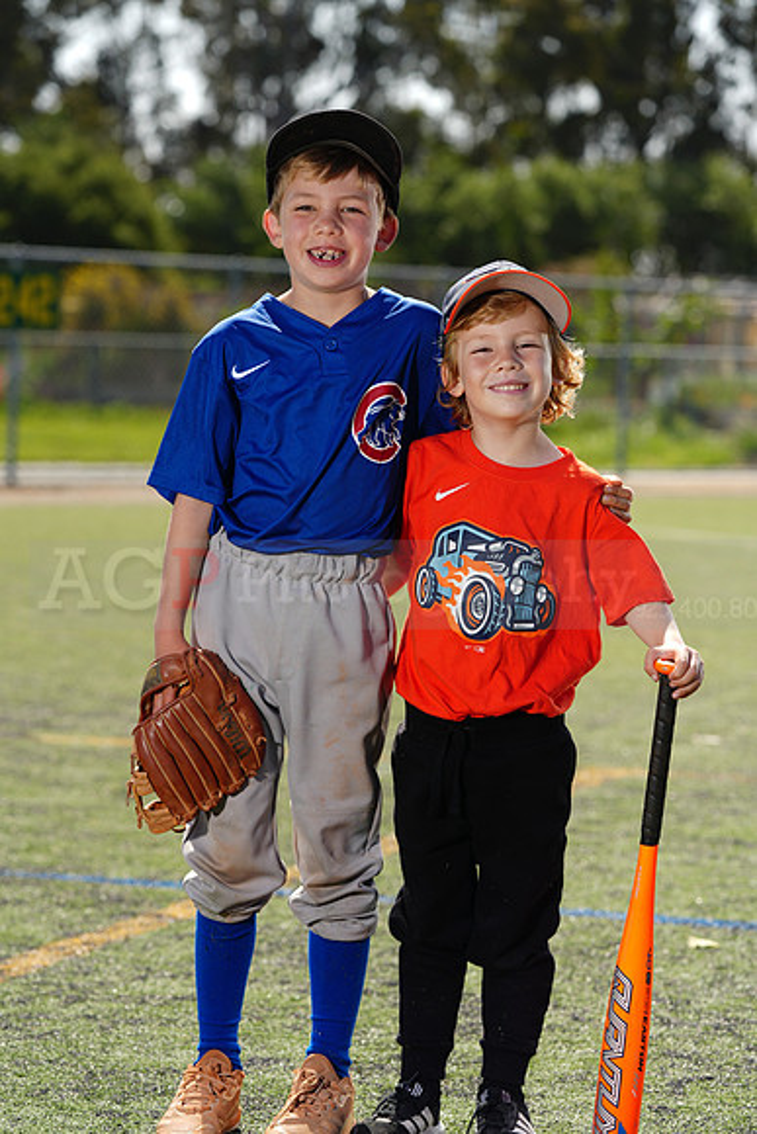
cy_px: 567
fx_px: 3656
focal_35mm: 116
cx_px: 378
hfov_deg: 11.8
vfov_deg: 17.6
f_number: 5
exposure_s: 1/250
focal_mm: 116
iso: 50
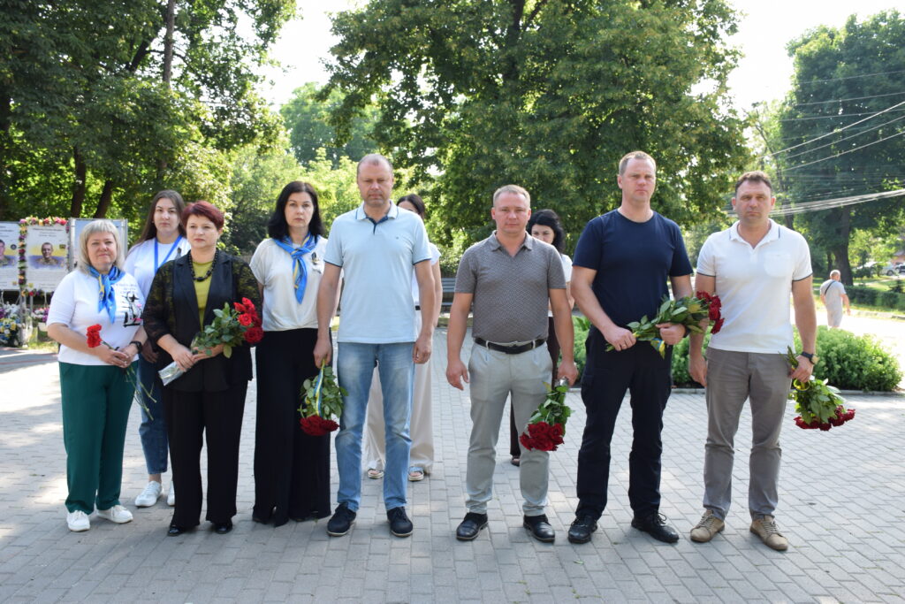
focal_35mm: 33
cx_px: 452
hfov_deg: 57.2
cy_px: 302
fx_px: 830
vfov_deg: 40.0
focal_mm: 22
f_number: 7.1
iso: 400
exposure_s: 1/200
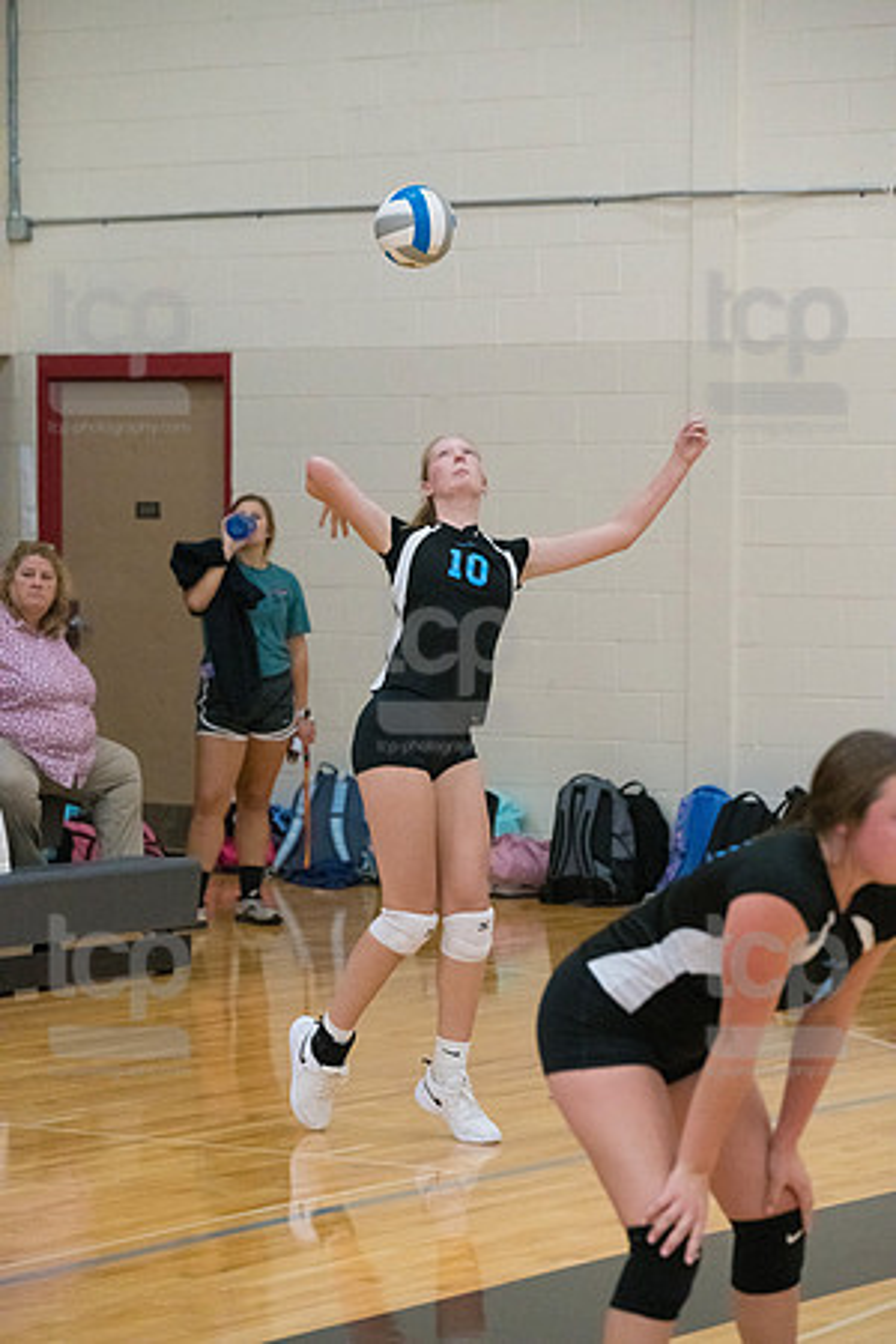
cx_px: 448
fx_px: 4666
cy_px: 672
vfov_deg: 16.4
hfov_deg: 11.0
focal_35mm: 125
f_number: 4.5
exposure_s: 1/1000
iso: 6400
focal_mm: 125
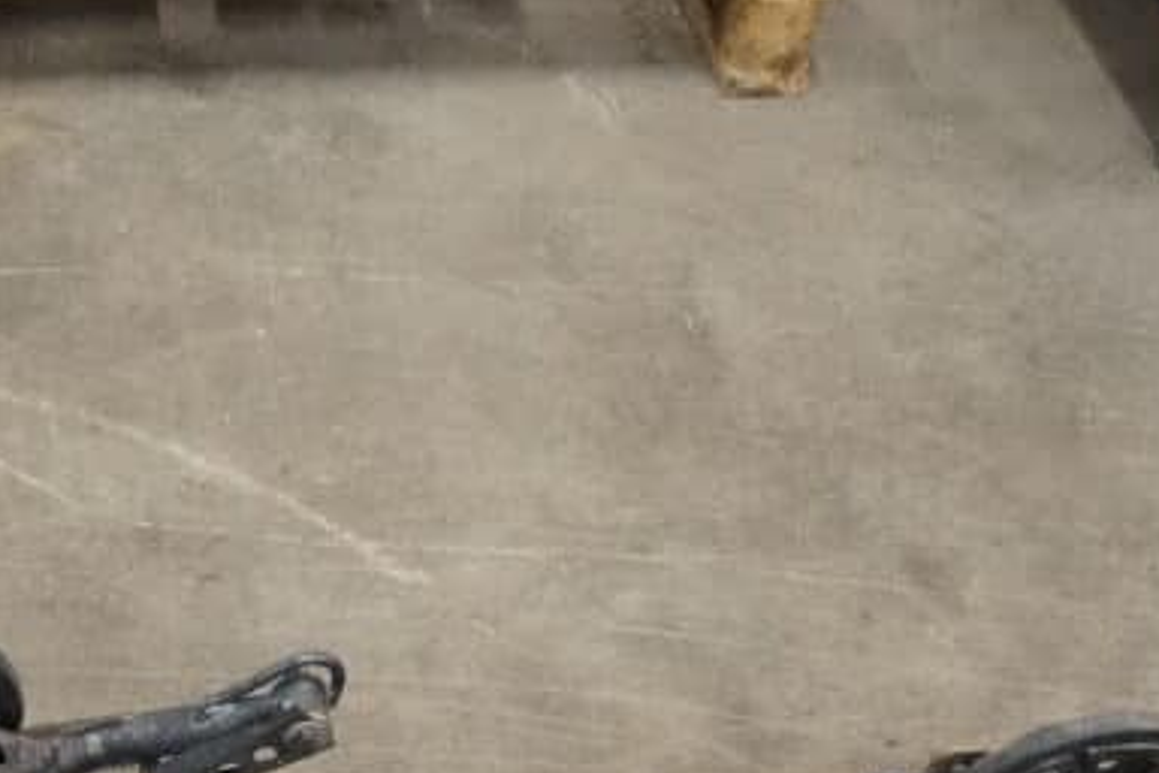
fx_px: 2318
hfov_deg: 25.7
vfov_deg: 17.8
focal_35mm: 72
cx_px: -157
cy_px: 974
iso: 2000
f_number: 5
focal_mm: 18
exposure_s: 1/60
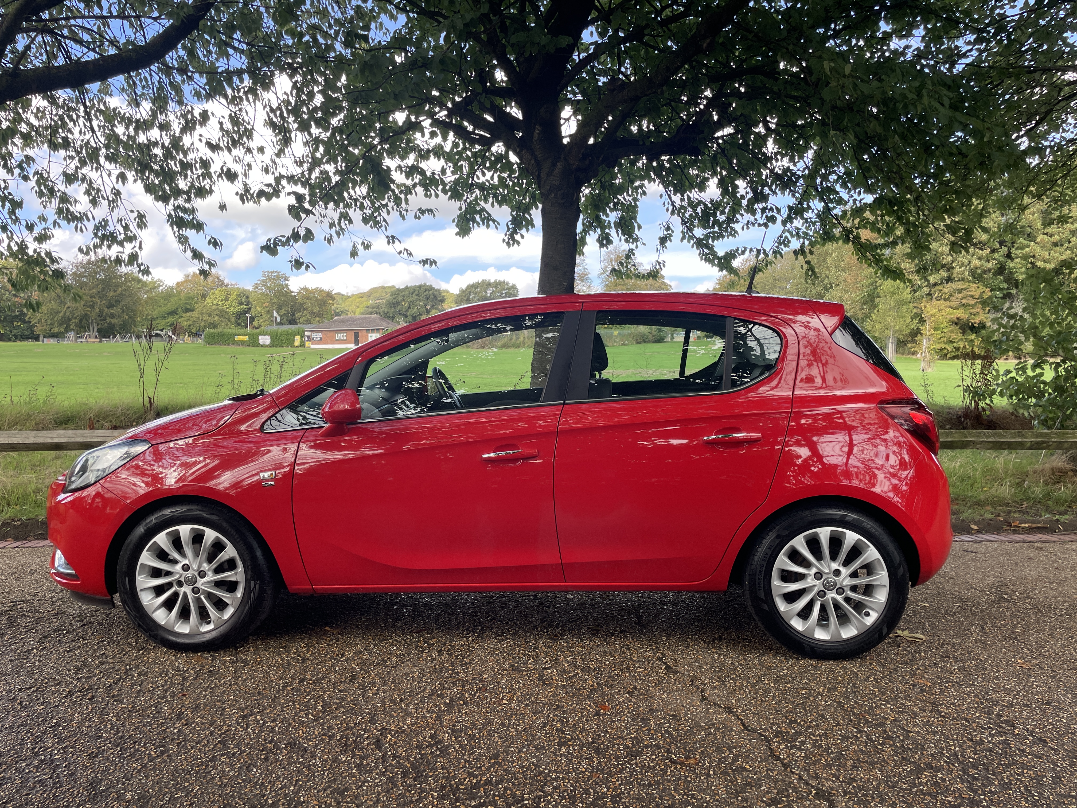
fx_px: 809
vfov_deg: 53.1
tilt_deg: -1.7
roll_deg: +0.6
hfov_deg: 67.3
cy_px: 404
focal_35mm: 26
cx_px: 538
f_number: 1.6
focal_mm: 4.2
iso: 32
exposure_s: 1/407
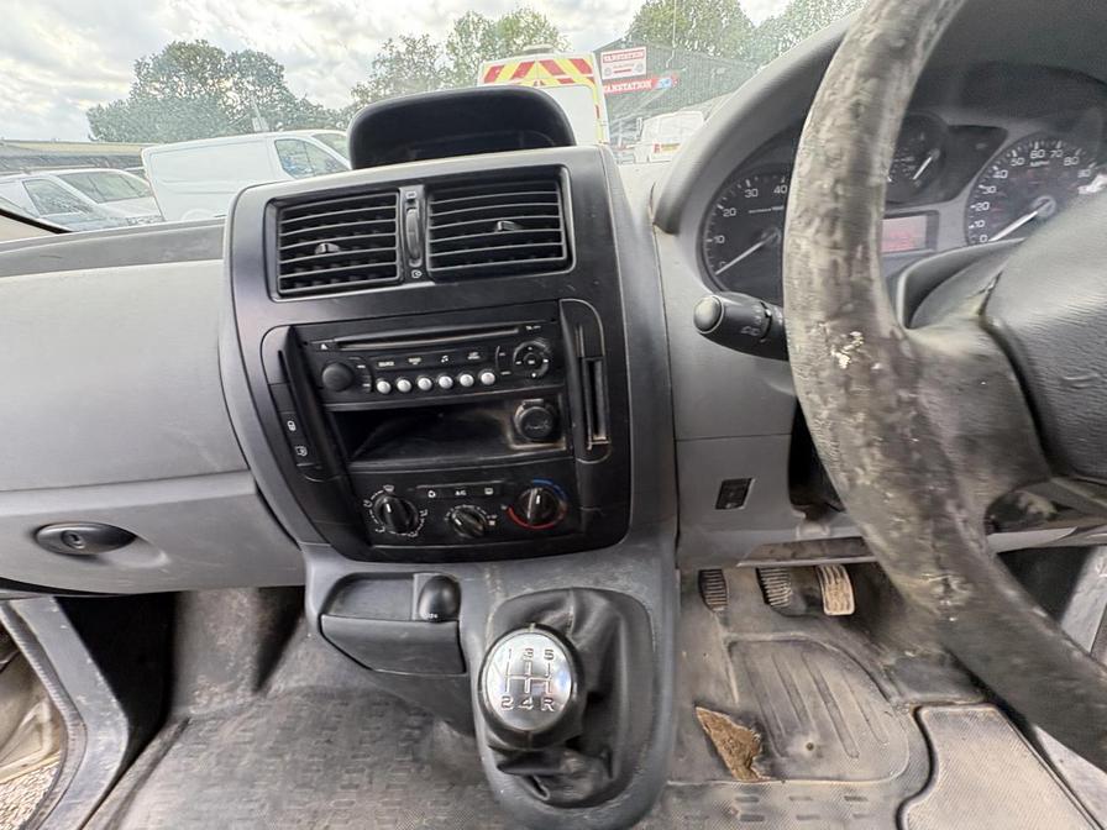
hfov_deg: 102.1
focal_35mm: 14
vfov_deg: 85.7
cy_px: 415
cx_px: 554
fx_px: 448
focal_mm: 2.22
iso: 125
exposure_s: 1/127
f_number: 2.2
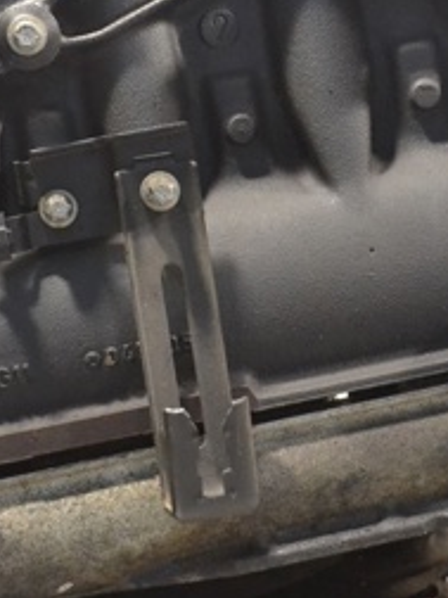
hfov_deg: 15.6
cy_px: 225
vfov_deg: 20.6
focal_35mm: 95
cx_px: 180
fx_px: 1639
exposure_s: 1/160
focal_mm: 26
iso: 3200
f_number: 5.6
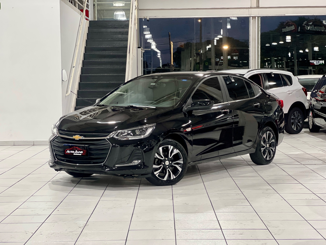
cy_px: 122
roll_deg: +0.4
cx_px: 163
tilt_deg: -3.0
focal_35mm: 77
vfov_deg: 19.1
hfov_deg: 25.3
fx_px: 725
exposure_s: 1/40
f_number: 2.8
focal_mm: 9
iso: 400
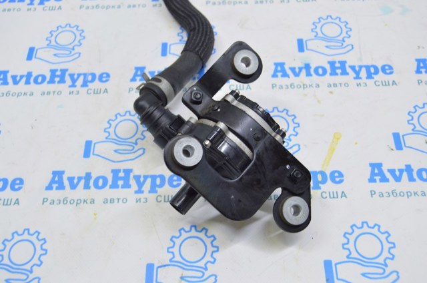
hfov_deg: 49.6
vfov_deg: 34.1
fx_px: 462
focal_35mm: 39
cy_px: 142
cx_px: 214
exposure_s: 1/20
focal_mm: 26
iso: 400
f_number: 5.6
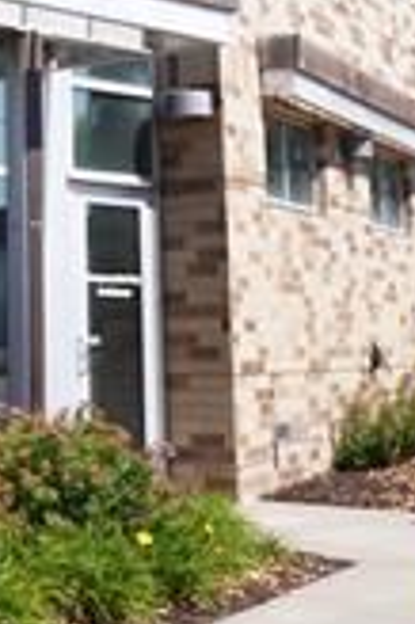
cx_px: -59
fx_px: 1646
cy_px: -217
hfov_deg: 14.0
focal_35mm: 95
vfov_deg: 19.6
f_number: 6.3
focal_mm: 24
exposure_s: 1/4000
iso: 2500
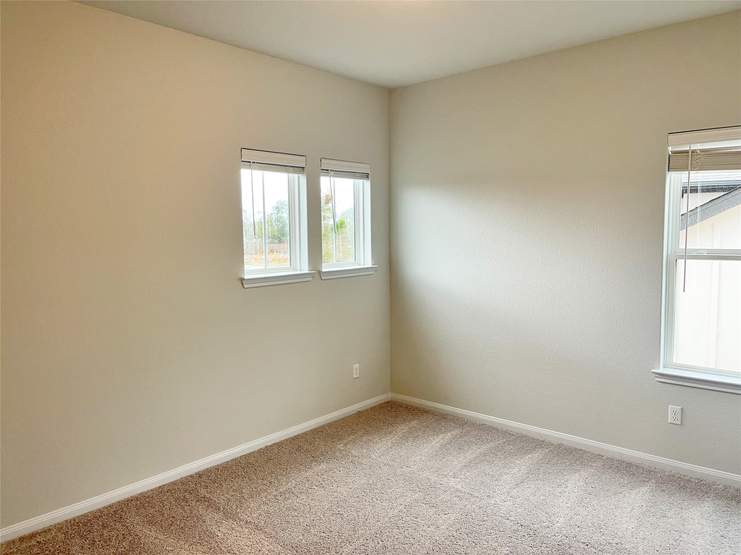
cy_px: 278
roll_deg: +0.2
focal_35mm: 26
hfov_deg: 67.3
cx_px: 370
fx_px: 557
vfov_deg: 53.1
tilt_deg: -5.1
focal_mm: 5.1
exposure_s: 1/60
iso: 125
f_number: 1.6
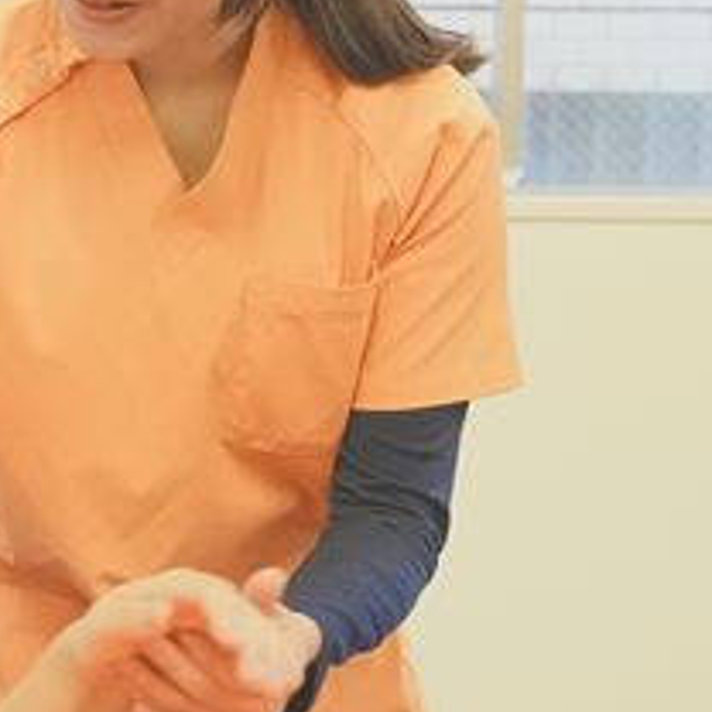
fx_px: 2211
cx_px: 41
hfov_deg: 17.9
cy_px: 435
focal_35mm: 95
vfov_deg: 18.3
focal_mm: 29
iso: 12800
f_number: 4.5
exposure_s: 1/80
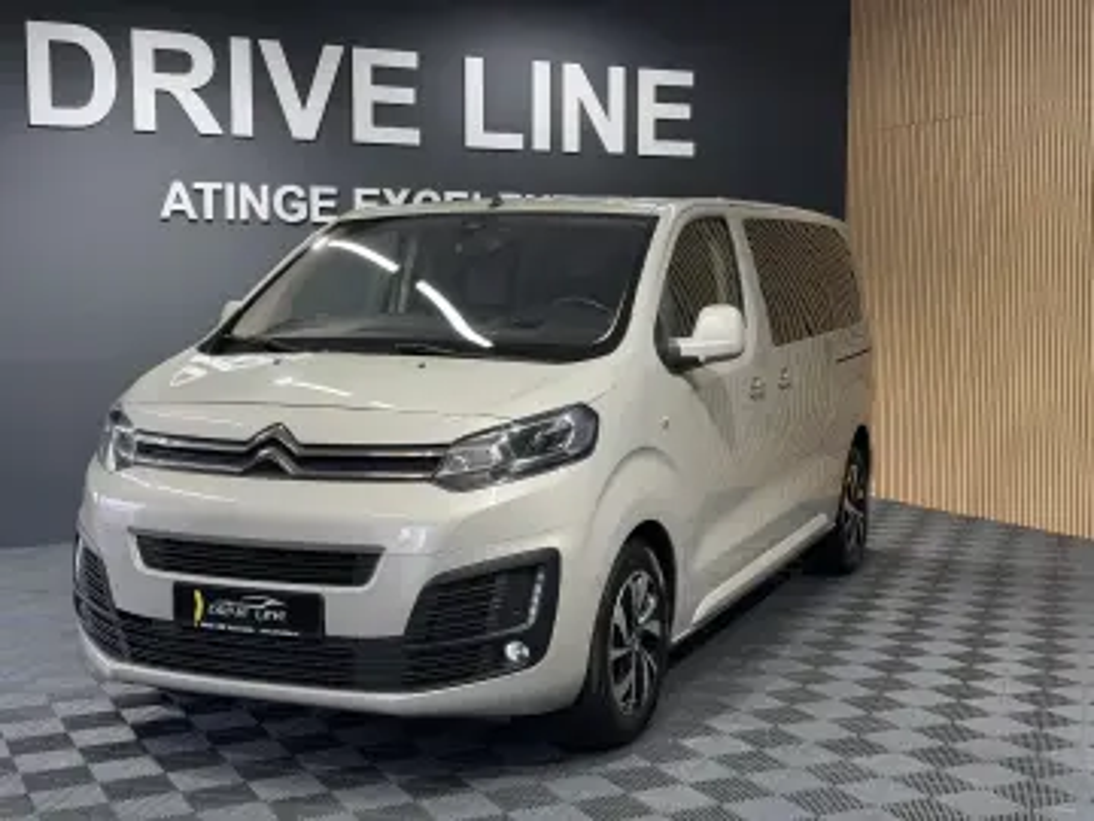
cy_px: 410
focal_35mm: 48
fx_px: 1517
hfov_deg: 39.7
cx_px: 547
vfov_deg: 30.3
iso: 125
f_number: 1.78
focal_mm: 6.76
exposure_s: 1/100
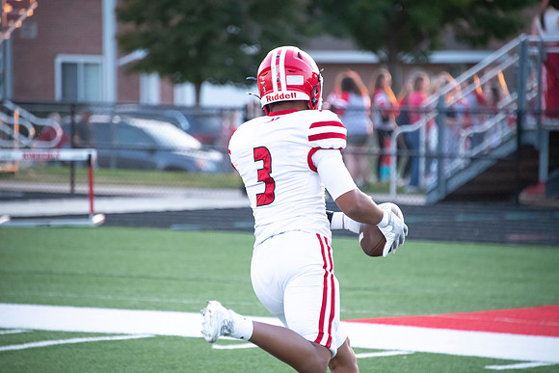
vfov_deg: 4.6
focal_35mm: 300
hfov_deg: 6.9
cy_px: 186
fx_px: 4659
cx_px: 280
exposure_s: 1/800
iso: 4000
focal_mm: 300
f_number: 5.6
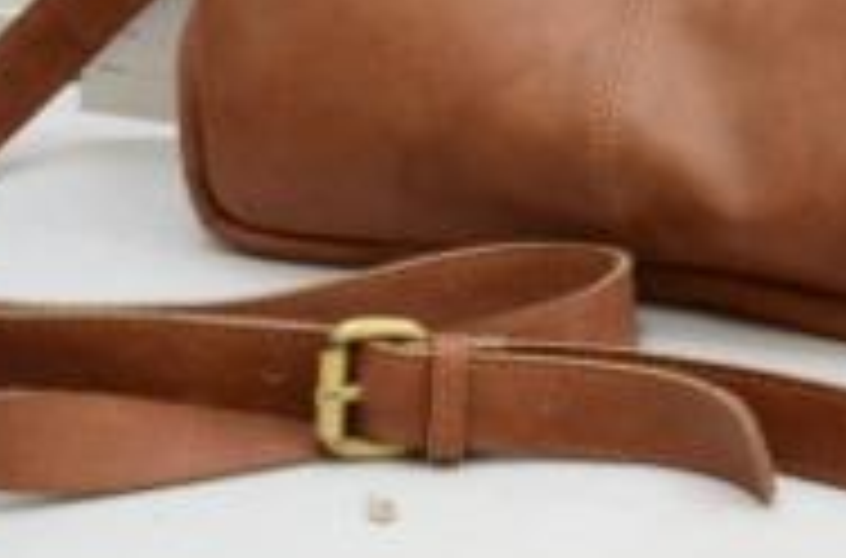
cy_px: -7
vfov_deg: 7.9
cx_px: 729
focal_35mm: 172
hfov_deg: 11.9
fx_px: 4029
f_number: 4.8
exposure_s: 1/80
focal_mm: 48
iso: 1000
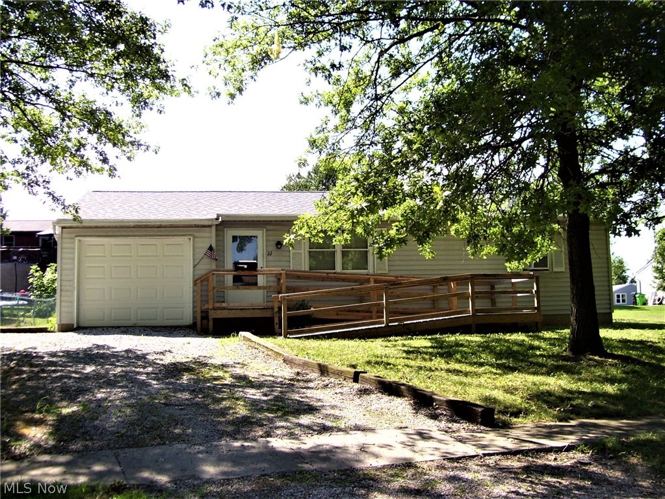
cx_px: 332
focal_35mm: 36
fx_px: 692
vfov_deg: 39.6
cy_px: 250
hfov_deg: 51.4
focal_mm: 6
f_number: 2.7
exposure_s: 1/500
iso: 80
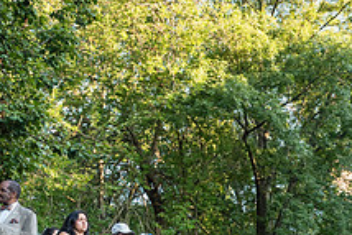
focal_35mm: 65
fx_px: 636
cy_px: 298
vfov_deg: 19.5
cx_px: 237
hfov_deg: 30.7
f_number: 4
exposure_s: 1/250
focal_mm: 24
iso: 1000
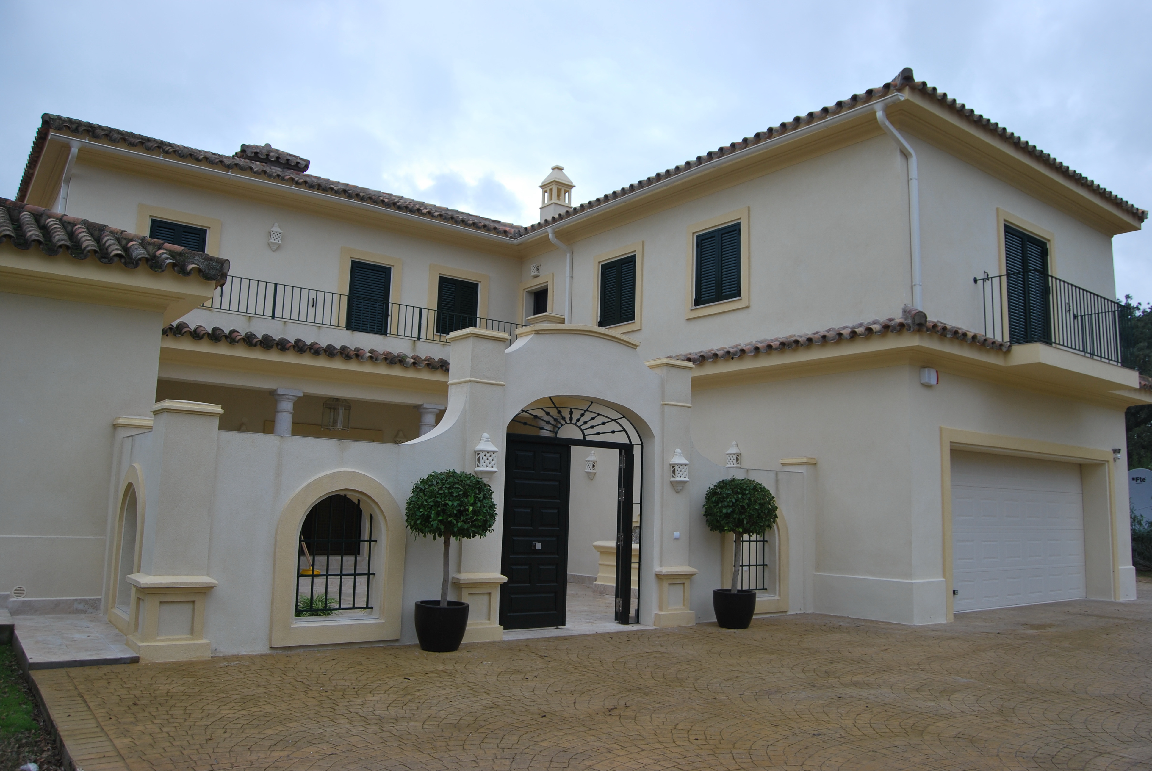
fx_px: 865
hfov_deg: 67.3
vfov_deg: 48.0
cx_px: 576
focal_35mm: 27
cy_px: 386
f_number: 6.3
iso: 100
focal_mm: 18
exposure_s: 1/125
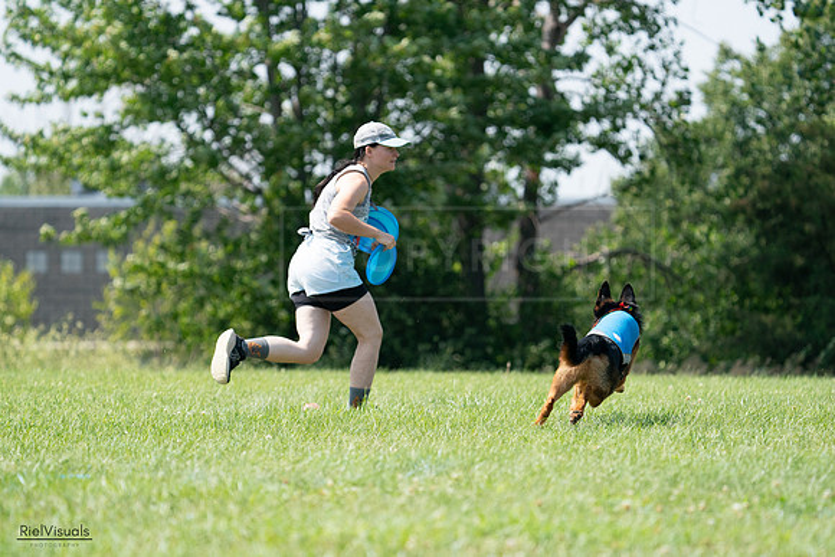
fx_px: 6751
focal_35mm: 291
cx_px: 418
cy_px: 278
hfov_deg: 7.1
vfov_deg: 4.7
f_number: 5.6
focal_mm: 291
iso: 1600
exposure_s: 1/4000
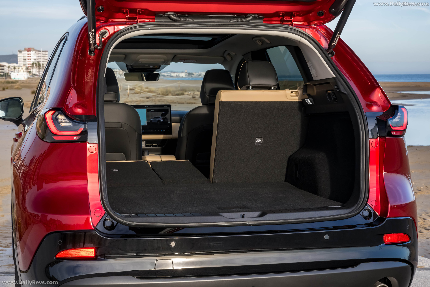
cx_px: 215
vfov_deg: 19.5
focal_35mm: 70
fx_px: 836
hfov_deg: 28.8
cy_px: 144
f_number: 13
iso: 800
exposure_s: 1/100
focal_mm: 70
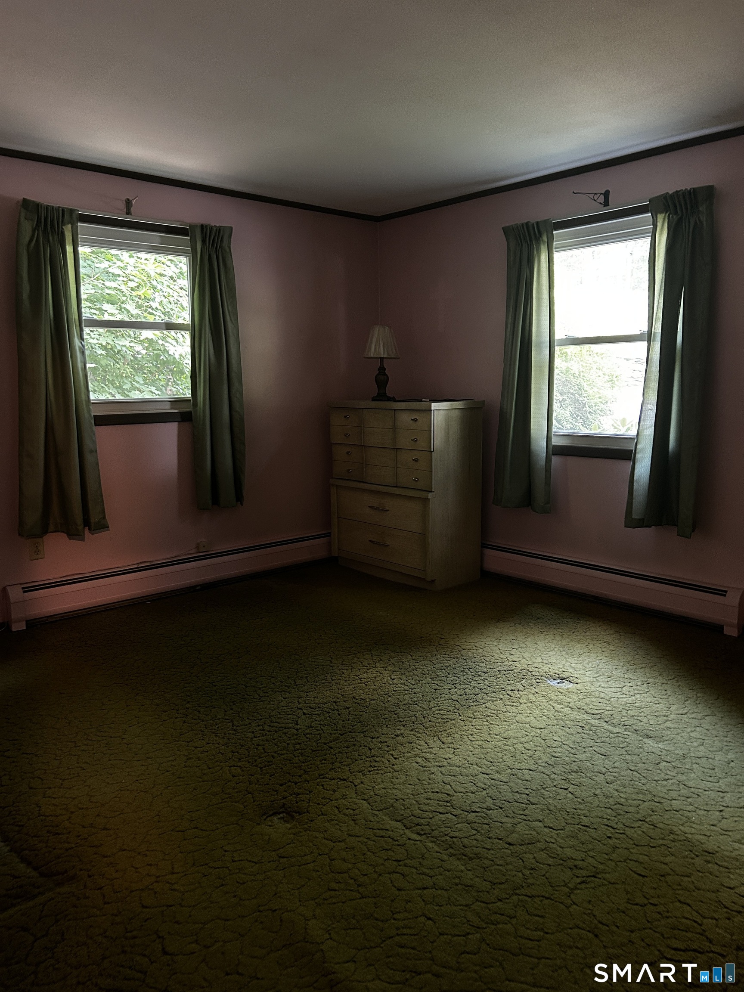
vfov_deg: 67.3
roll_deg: +0.5
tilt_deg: -9.7
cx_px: 372
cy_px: 496
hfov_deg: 53.1
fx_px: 745
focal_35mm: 26
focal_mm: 5.7
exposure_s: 1/30
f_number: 1.5
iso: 640
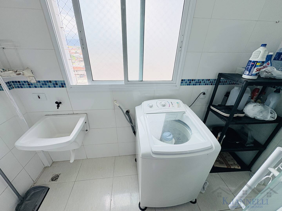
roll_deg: -1.4
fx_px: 114
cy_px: 106
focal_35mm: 14
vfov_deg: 85.7
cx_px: 141
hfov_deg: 102.1
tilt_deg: -27.0
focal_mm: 2.22
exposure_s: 1/227
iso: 40
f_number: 2.2
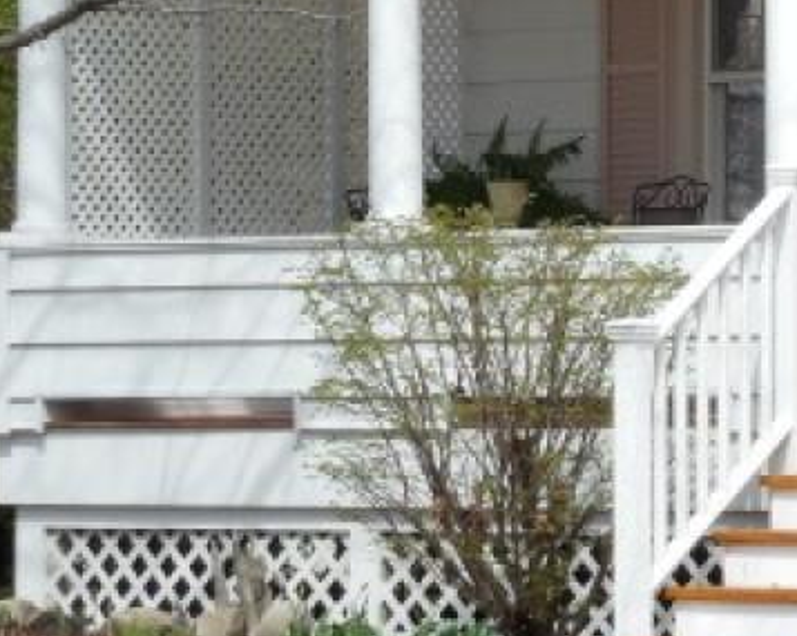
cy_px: 11
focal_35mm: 297
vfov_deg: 5.2
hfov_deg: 6.5
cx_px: 1029
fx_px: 7000
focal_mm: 19.1
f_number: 4.7
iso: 125
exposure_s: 1/500
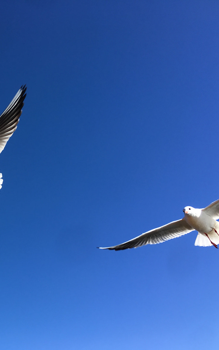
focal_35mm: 42
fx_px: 401
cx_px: -3
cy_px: 179
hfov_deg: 28.5
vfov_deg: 47.2
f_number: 2.2
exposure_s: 1/999
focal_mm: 4.15
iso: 25
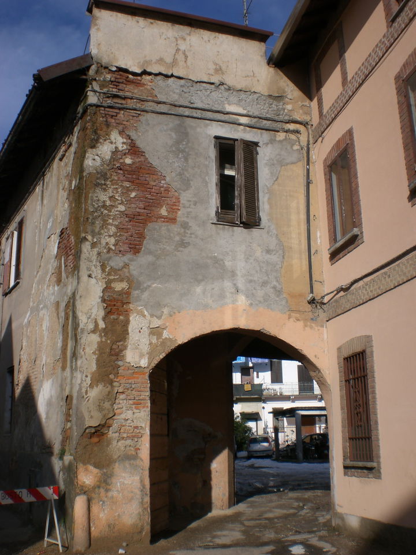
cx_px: 208
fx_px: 609
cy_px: 278
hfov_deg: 37.7
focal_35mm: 38
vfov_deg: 49.0
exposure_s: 1/1000
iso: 50
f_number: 4.4
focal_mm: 6.3
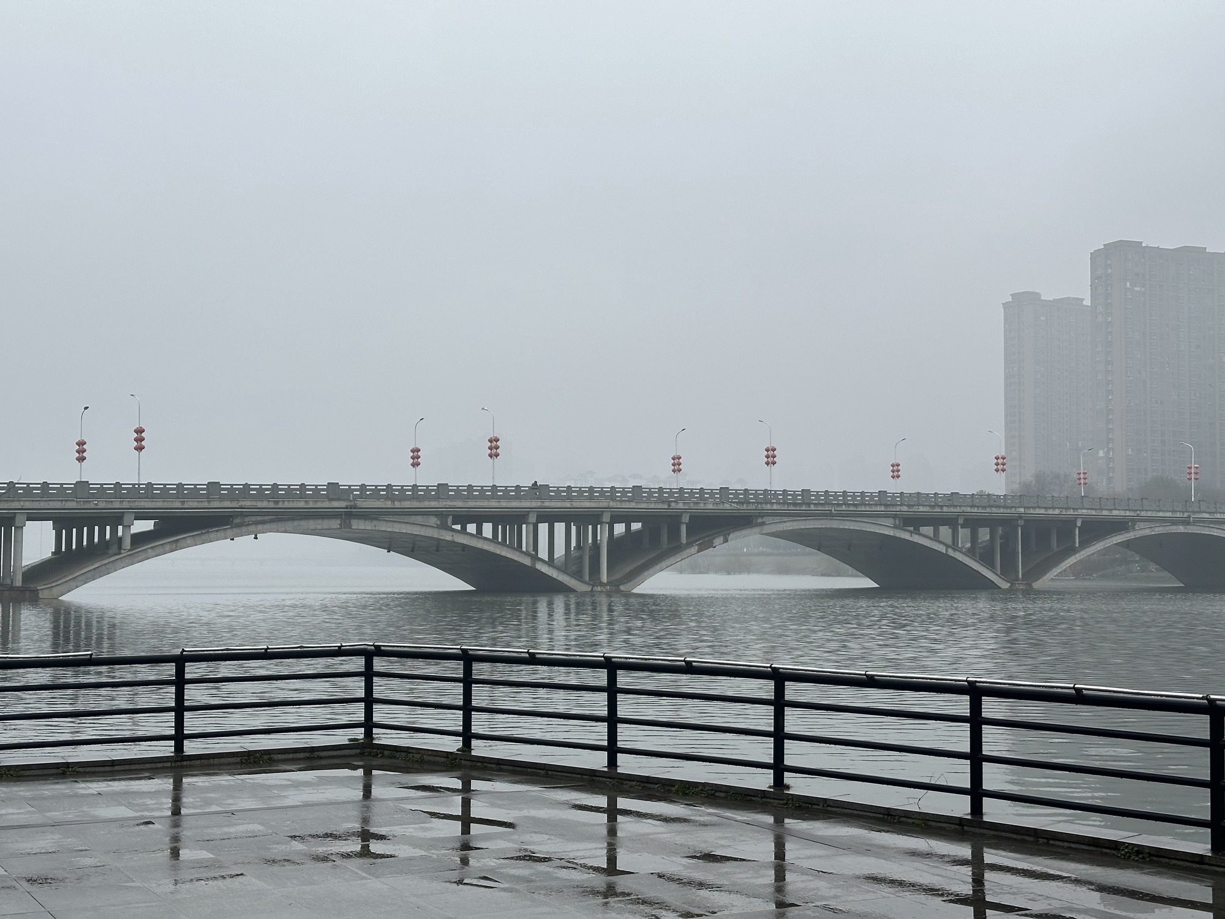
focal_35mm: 48
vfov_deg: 30.3
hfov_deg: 39.7
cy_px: 460
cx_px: 612
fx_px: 1699
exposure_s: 1/672
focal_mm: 6.86
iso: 64
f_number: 1.78
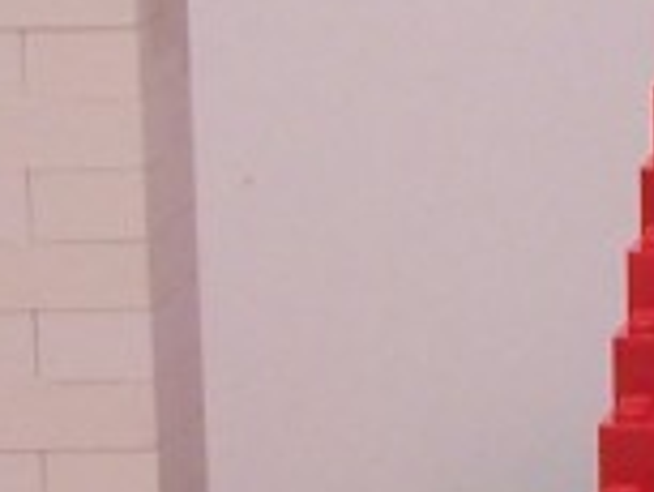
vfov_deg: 4.3
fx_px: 6466
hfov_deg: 5.6
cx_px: 1351
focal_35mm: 342
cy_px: -21
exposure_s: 1/2
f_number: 3
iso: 80
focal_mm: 8.5
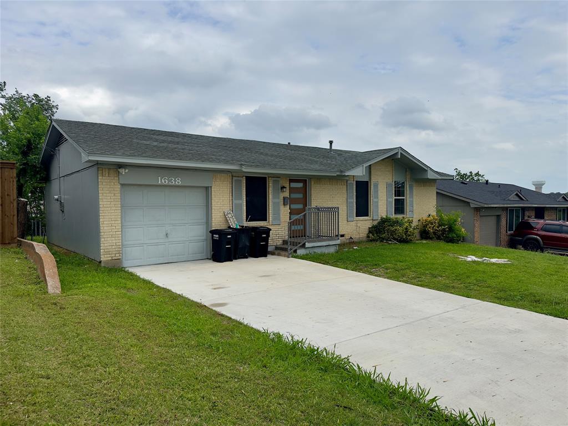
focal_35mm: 24
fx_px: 394
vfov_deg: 56.8
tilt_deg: -2.1
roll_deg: +0.5
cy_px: 213
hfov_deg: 71.6
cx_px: 284
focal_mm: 6.76
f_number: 1.78
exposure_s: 1/7937
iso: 80
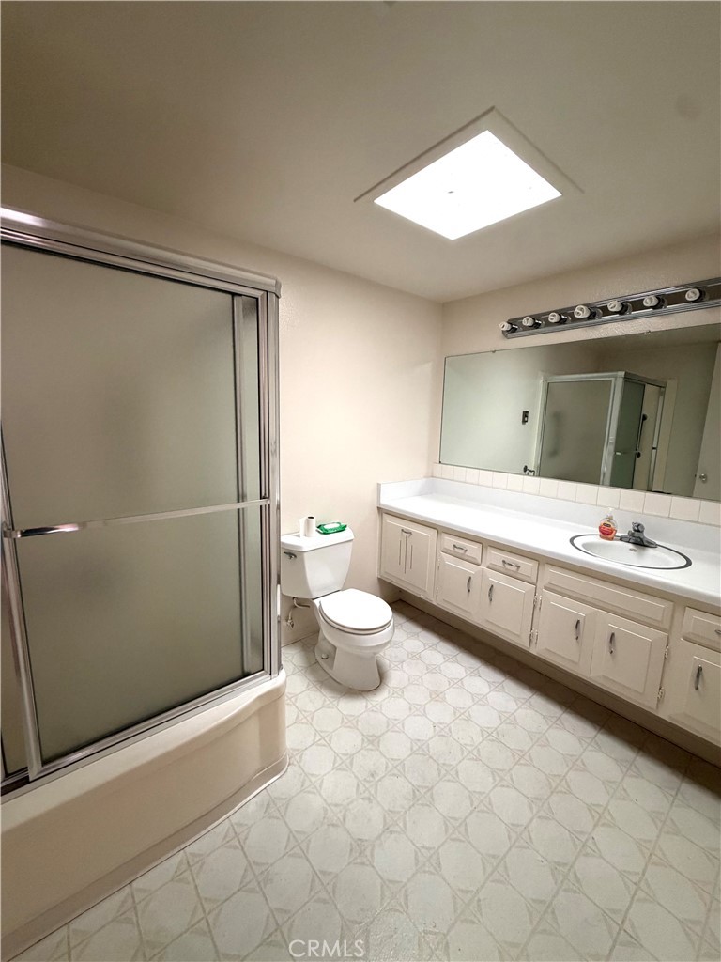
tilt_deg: -9.4
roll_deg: -2.3
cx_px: 360
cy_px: 481
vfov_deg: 102.1
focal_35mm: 14
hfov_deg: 85.7
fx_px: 389
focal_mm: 2.22
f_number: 2.2
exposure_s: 1/103
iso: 320
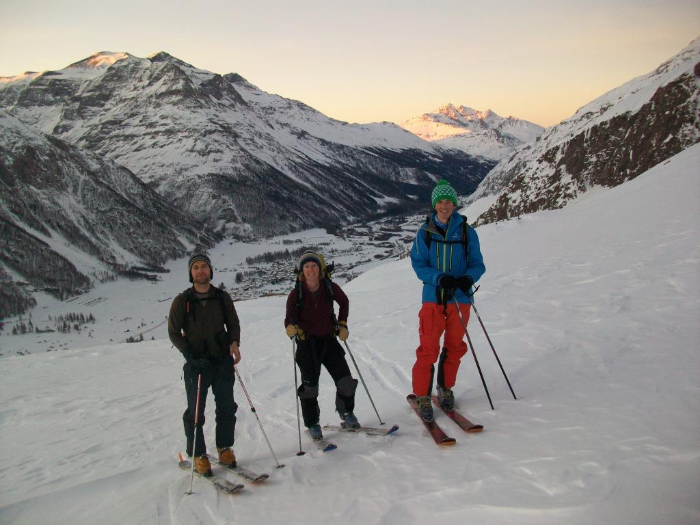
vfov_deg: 44.2
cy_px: 262
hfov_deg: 56.8
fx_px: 647
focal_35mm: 32
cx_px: 350
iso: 64
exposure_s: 1/80
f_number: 2.8
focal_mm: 5.7
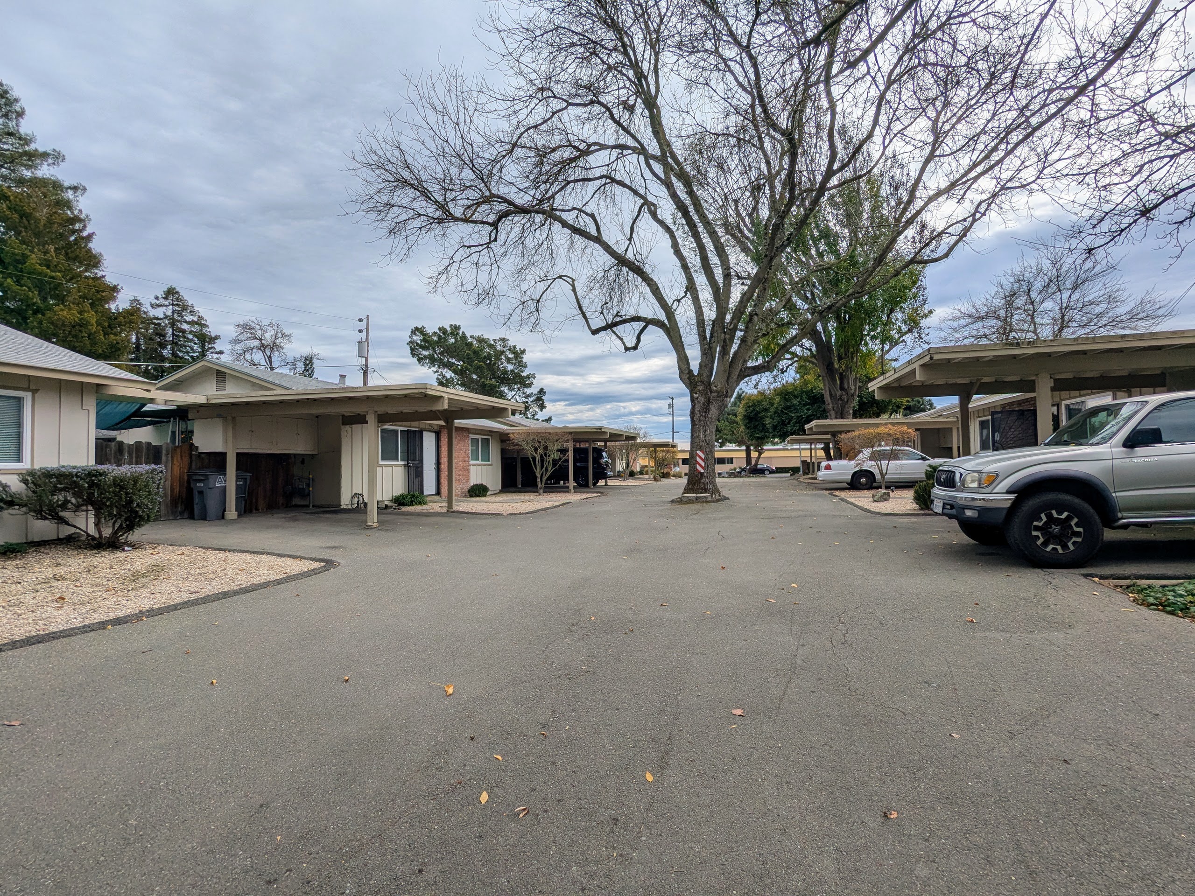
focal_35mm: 16
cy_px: 448
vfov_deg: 78.1
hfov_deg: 94.5
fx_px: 552
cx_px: 598
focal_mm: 2.35
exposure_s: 1/2212
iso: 40
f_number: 2.2
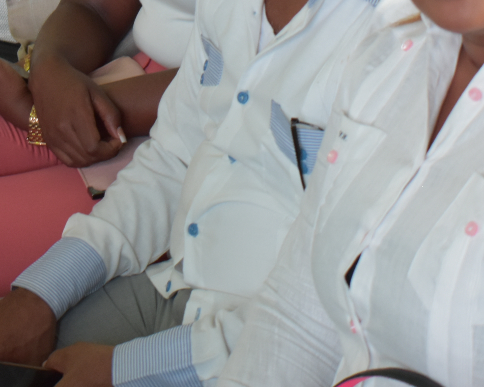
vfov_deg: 12.0
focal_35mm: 125
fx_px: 1797
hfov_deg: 15.2
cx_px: 399
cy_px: -81
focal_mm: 29
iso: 800
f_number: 4.2
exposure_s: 1/30
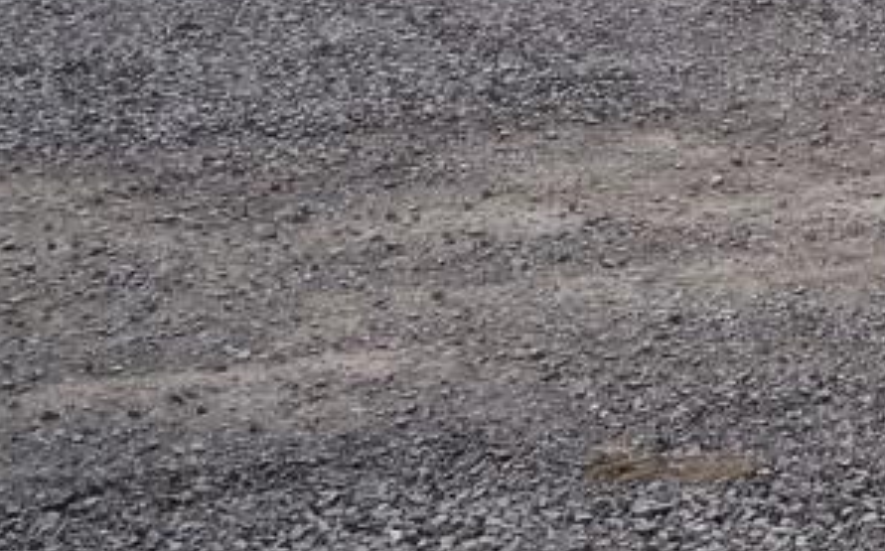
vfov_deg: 9.5
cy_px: -569
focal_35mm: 128
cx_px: 1156
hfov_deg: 15.5
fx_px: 3084
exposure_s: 1/500
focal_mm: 6.3
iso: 80
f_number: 4.7
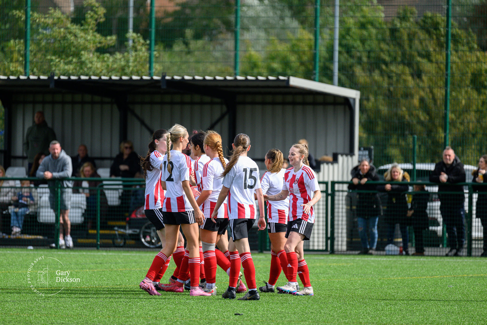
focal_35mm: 340
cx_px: 244
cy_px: 162
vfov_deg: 4.0
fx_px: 4599
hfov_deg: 6.1
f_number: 5.3
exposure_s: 1/4000
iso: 1100
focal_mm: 340
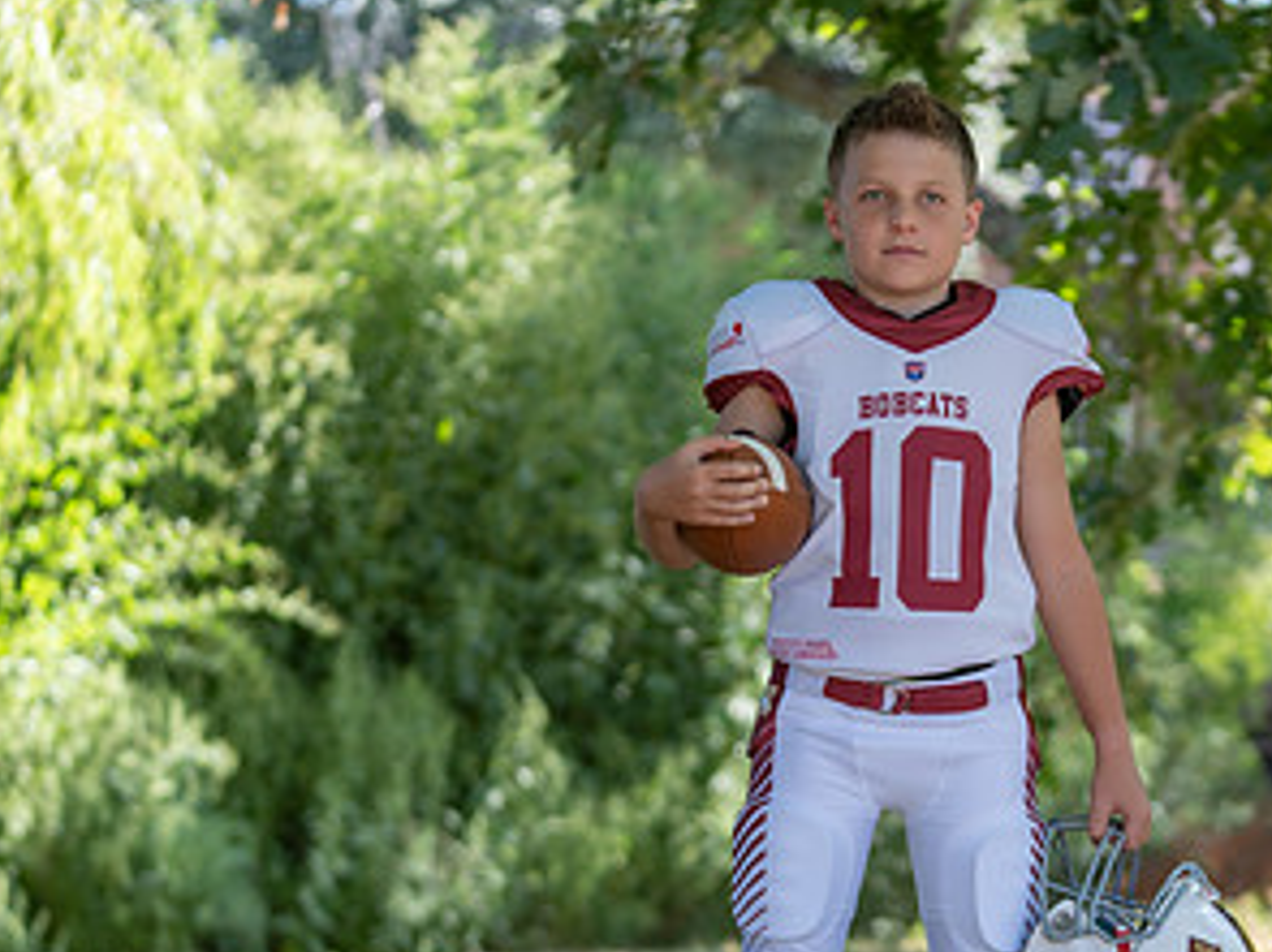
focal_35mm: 148
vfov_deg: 10.0
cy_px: 658
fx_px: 5436
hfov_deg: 13.3
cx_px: 957
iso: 160
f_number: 2.8
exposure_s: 1/320
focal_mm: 70
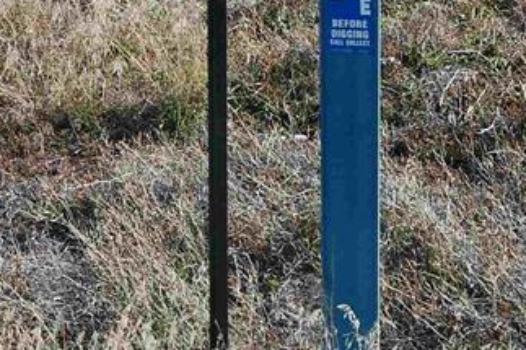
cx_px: 291
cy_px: 225
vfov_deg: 9.0
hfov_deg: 13.5
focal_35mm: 152
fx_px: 2220
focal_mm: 32
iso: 280
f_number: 10
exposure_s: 1/250
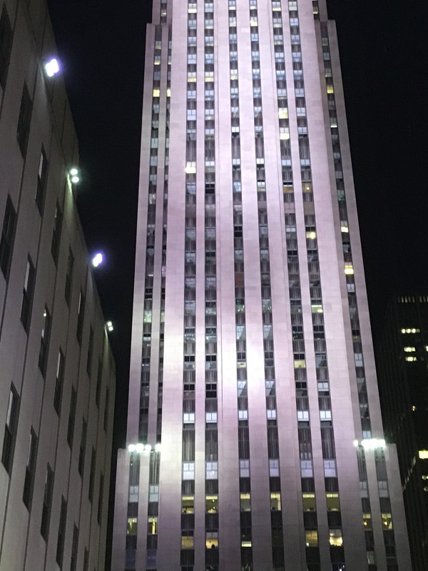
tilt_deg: +38.4
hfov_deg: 25.2
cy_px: 143
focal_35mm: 58
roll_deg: +1.9
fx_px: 956
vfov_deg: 32.6
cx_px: 229
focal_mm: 4.15
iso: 200
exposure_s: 1/20
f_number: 2.2
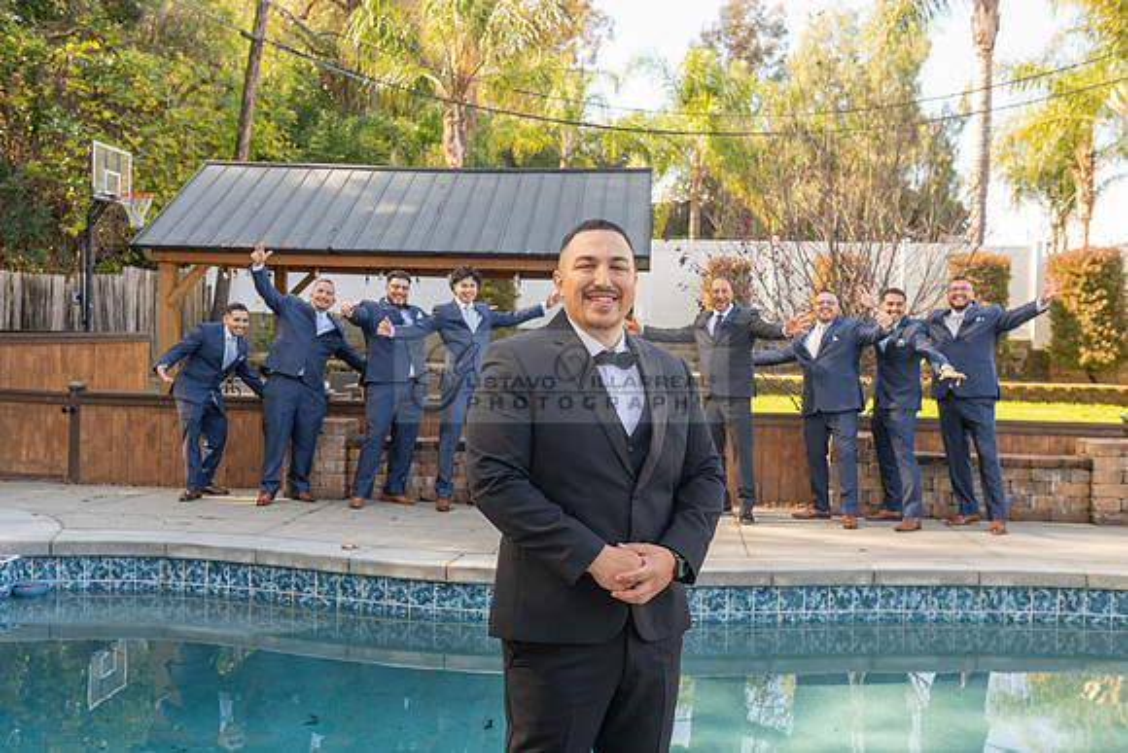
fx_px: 1254
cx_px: 564
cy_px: 376
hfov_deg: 48.4
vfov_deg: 33.4
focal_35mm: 40
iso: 320
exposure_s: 1/160
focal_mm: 40
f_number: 6.3
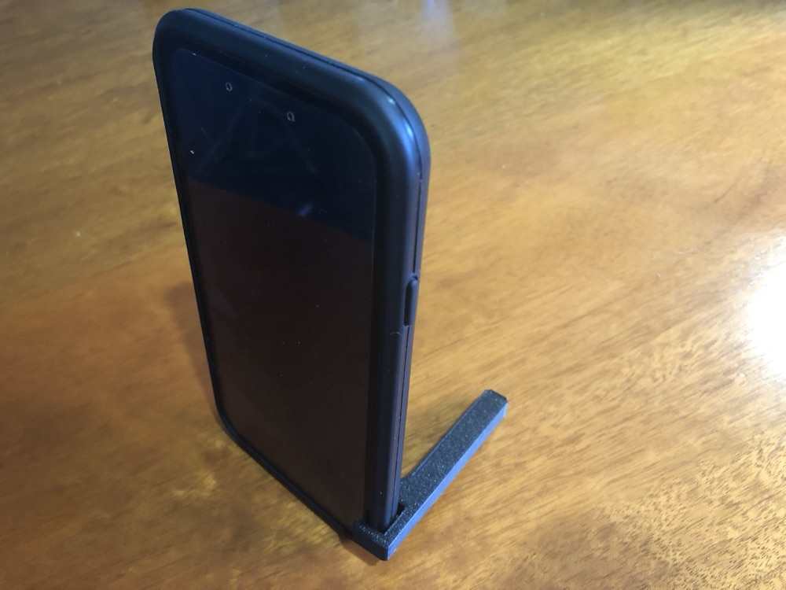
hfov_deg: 63.4
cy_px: 295
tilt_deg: -49.0
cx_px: 393
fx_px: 636
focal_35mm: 28
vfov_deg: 49.7
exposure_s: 1/17
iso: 100
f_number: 1.8
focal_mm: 3.99
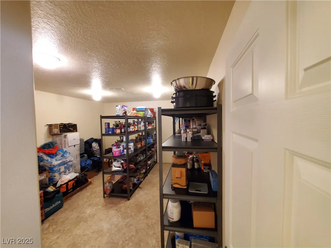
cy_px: 124
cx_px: 166
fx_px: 124
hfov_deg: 106.2
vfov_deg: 89.9
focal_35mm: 13
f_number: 2.2
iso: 640
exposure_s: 1/30
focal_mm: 1.8
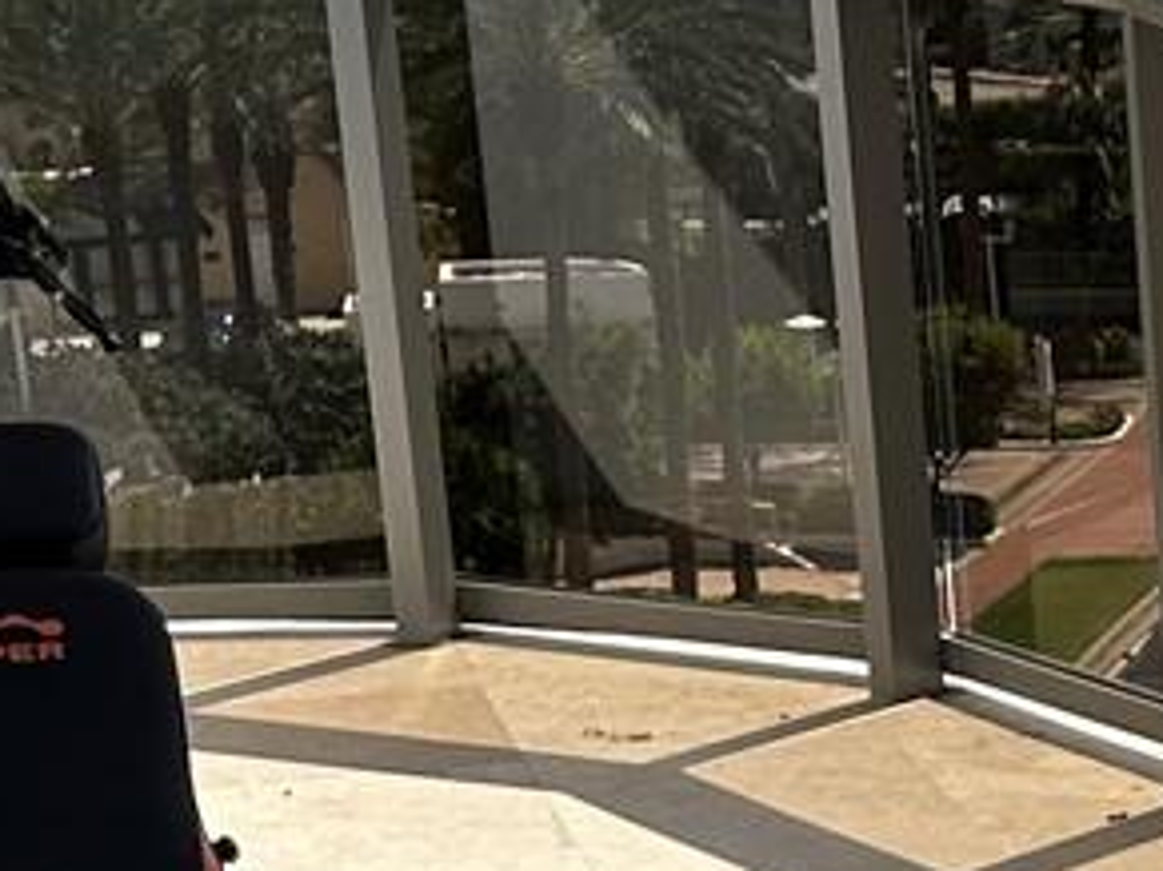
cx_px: 2278
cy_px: 1083
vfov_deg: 11.0
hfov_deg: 13.1
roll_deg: -0.4
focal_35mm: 132
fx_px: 4433
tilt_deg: -17.6
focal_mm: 6.86
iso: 80
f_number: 1.78
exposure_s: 1/3861
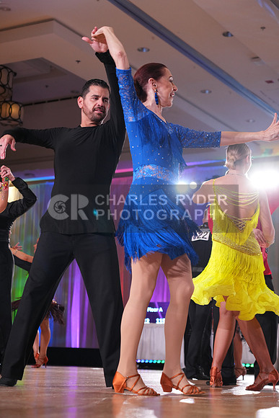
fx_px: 790
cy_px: 209
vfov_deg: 29.6
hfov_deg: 20.0
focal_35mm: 68
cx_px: 140
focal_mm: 68
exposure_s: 1/400
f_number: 4
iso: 2000
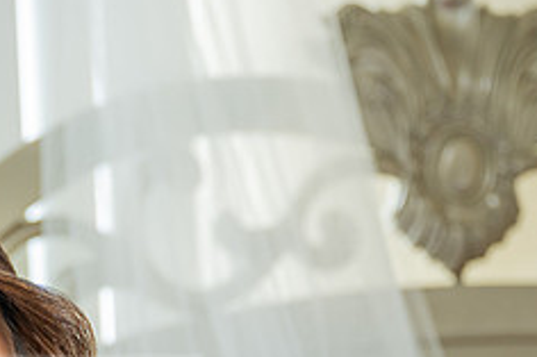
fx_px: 2161
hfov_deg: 14.0
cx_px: 11
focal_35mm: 145
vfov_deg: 9.3
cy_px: 408
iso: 640
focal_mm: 59
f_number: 3.2
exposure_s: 1/125
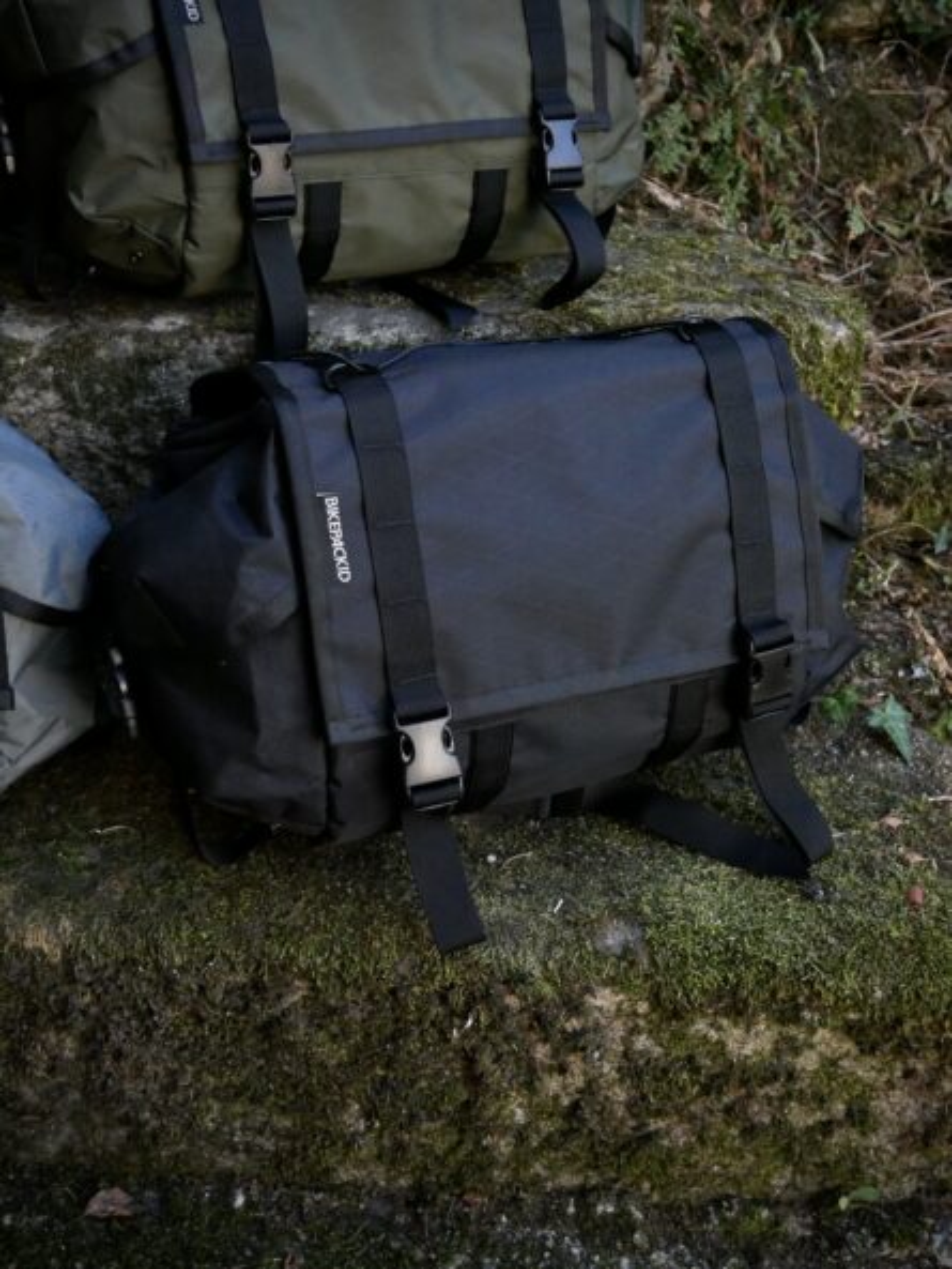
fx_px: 1466
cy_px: 634
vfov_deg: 46.8
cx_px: 476
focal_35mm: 40
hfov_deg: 36.0
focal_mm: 20
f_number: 5.6
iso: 3200
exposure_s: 1/640
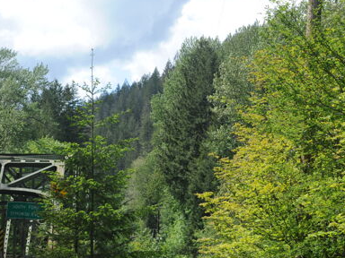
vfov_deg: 15.9
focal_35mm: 92
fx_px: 917
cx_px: 96
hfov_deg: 21.2
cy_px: 211
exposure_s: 1/160
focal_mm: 46
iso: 200
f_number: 11
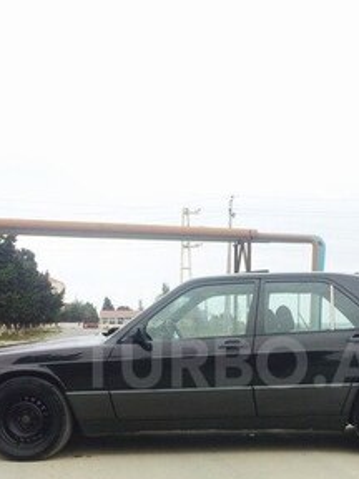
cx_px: 249
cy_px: 363
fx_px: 691
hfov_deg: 28.8
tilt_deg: -6.3
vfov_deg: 37.2
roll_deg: -0.1
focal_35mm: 50
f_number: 2.2
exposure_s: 1/228
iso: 32
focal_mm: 4.15
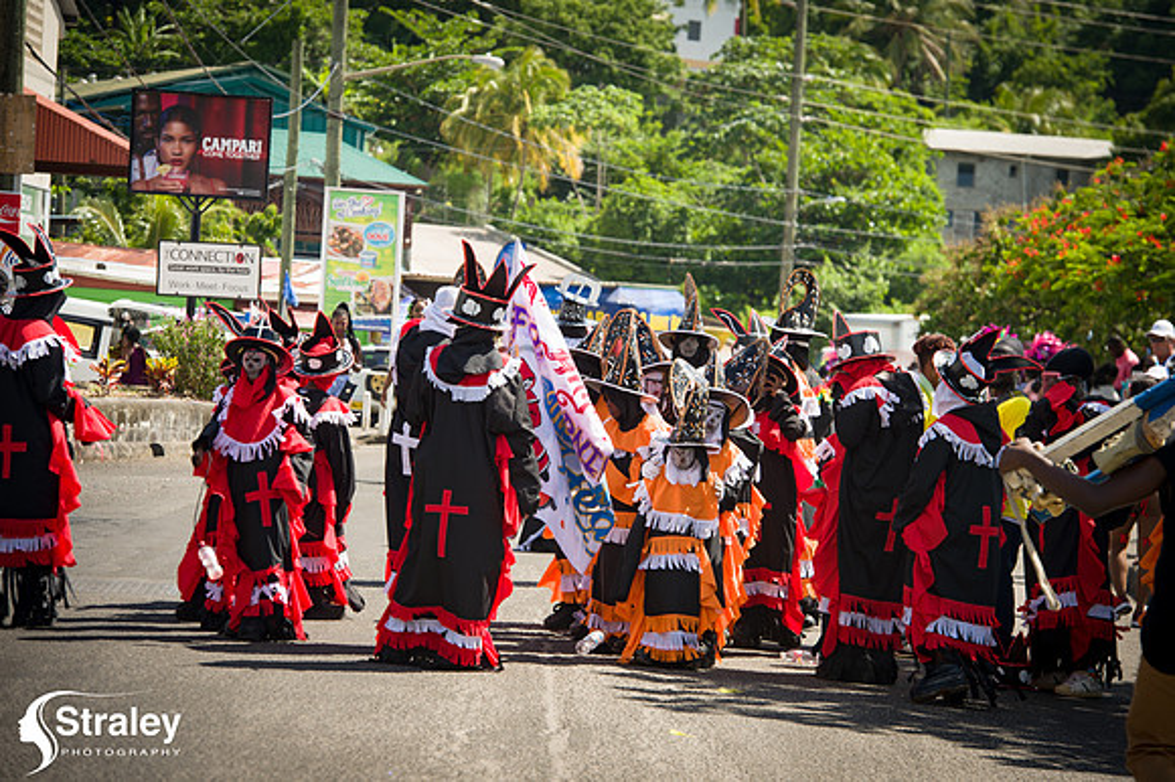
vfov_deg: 9.8
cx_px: 588
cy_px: 391
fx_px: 4567
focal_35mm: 140
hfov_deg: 14.7
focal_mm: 140
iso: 100
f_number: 8
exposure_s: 1/160
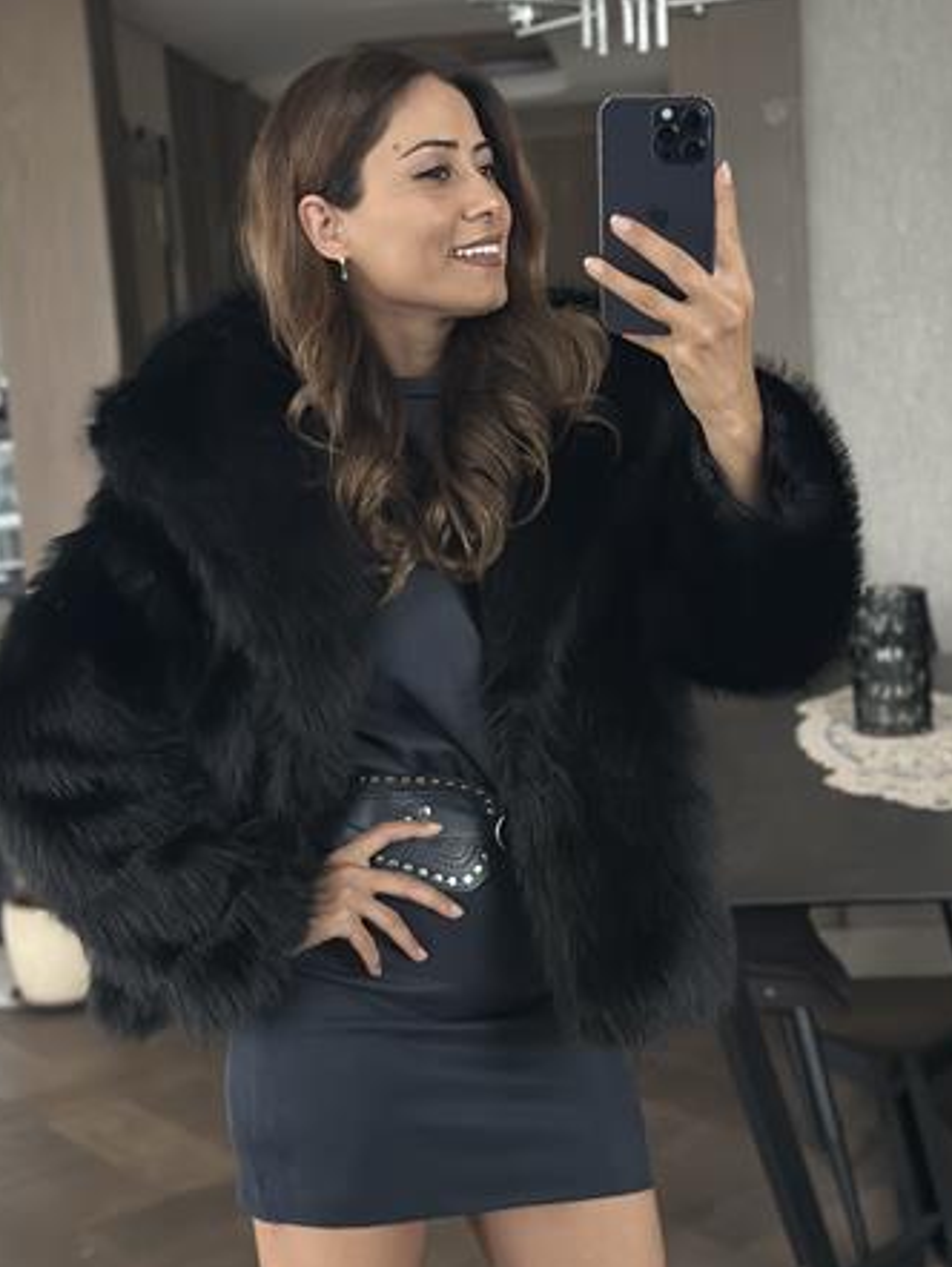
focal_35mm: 55
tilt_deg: -18.7
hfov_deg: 26.6
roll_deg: +4.3
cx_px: 479
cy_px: 631
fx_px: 2015
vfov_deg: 34.9
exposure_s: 1/32
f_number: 1.78
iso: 800
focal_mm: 6.86
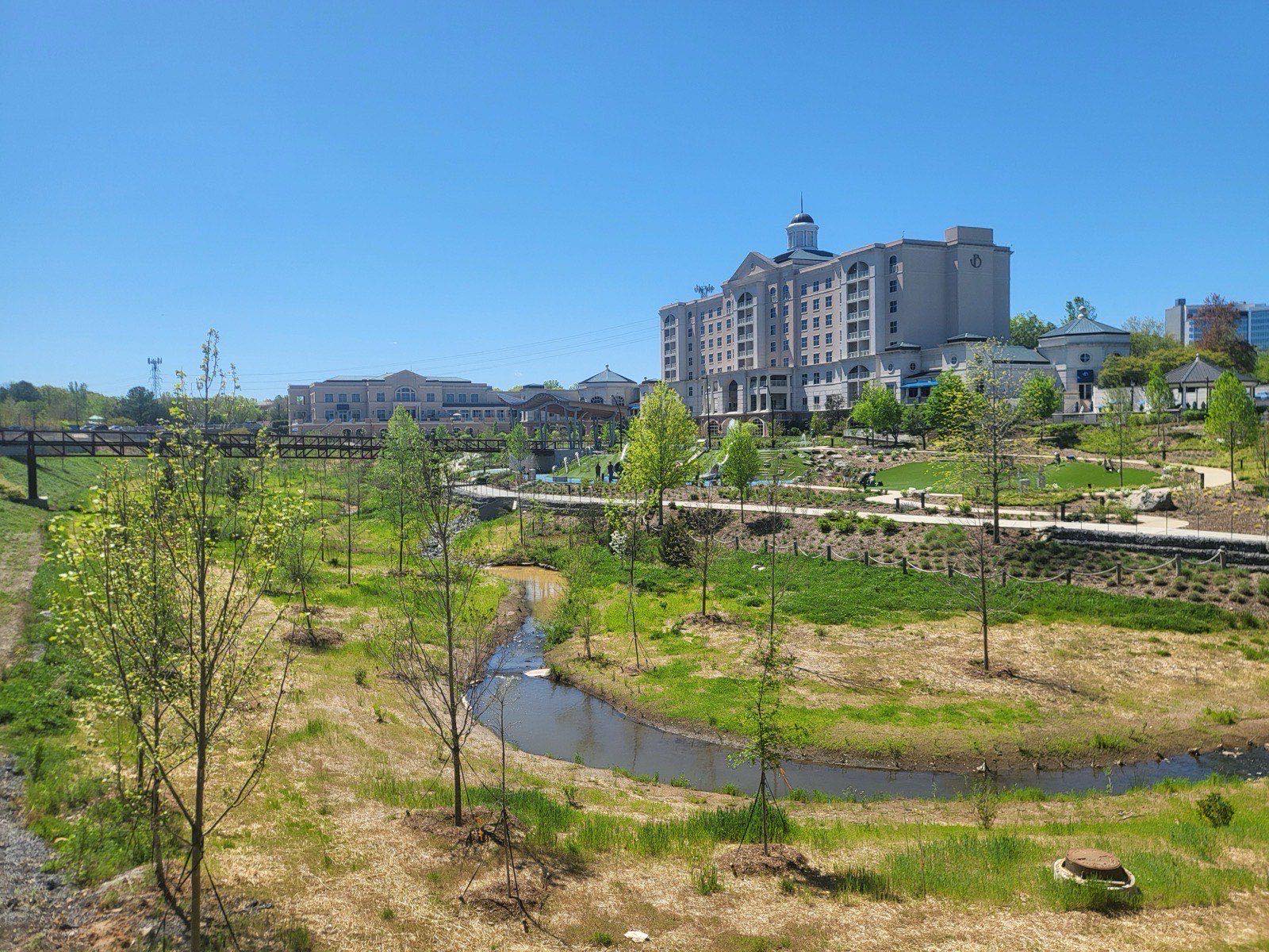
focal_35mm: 26
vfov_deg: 53.1
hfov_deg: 67.3
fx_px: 953
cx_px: 634
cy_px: 476
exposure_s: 1/3220
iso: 50
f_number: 1.8
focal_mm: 4.25
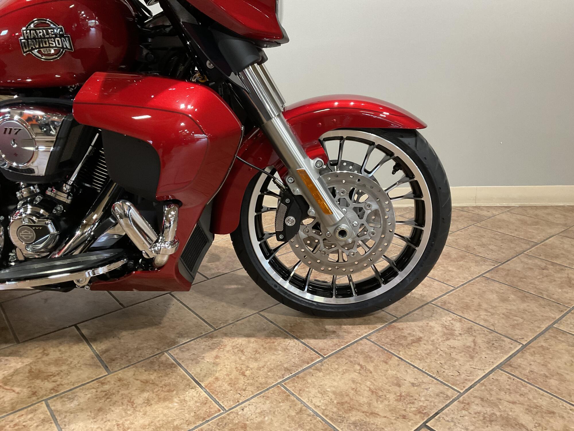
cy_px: 216
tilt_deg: -19.4
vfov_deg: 48.2
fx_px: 481
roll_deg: +1.2
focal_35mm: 29
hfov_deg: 61.7
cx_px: 287
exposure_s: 1/60
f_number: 1.8
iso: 160
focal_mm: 3
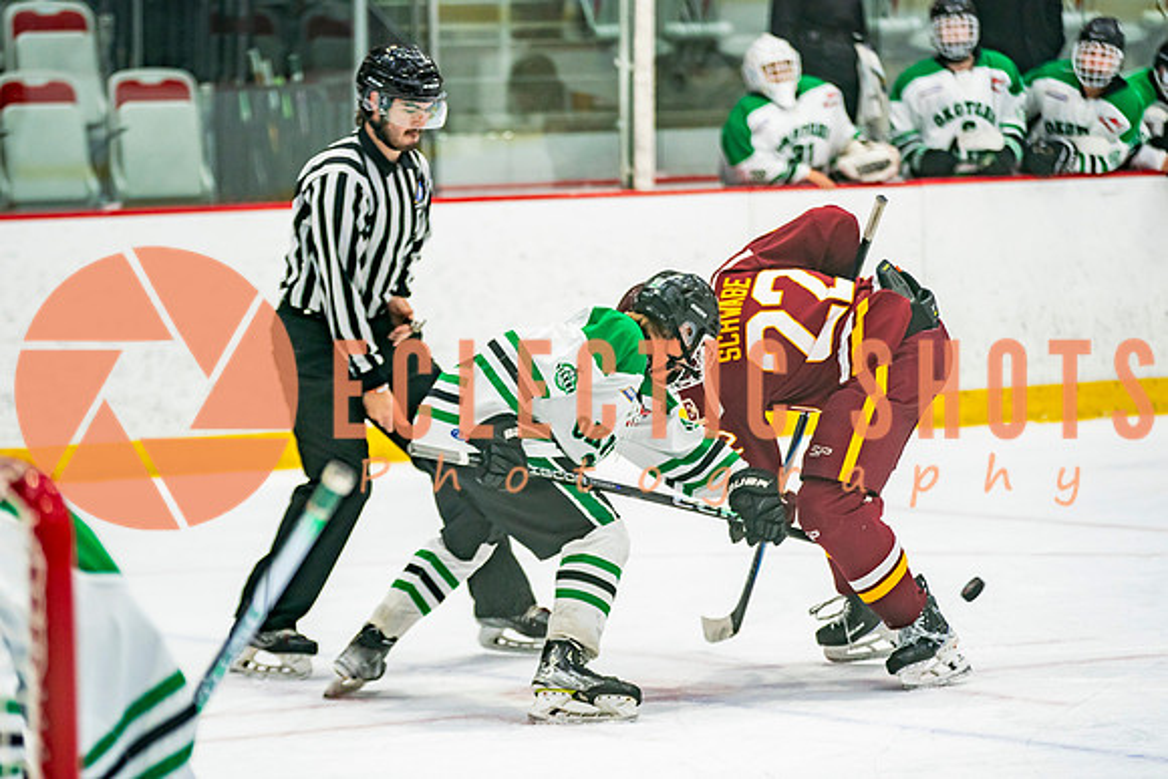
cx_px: 604
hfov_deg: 9.9
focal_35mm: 208
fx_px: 6765
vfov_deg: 6.6
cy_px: 424
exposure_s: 1/640
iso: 1000
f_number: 2.8
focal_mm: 155
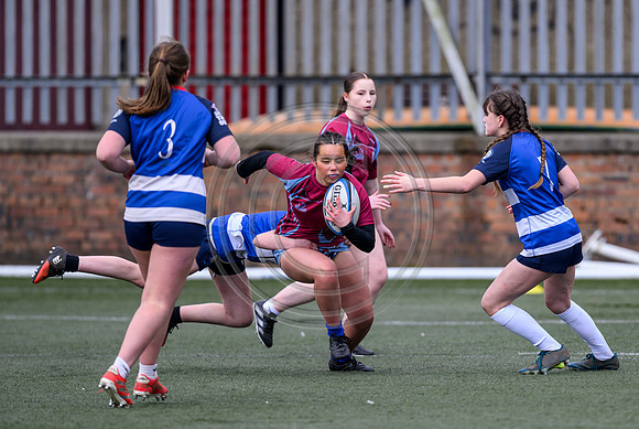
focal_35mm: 515
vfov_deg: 2.7
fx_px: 9160
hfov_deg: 4.0
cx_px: 391
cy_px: 197
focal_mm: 400
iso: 500
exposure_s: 1/2000
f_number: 3.5
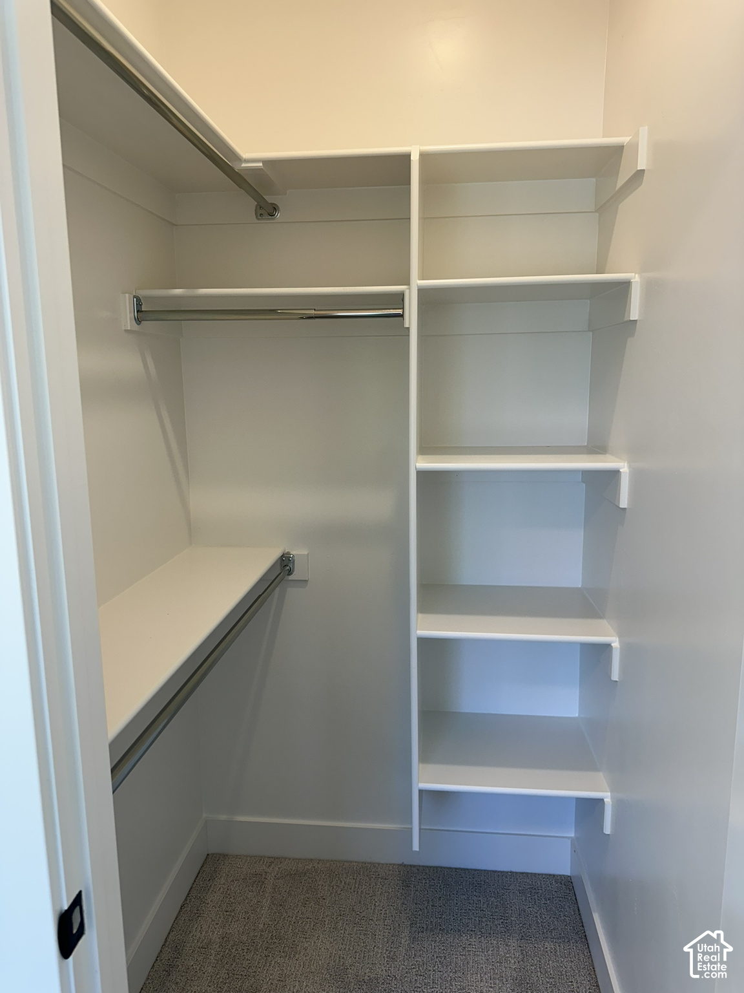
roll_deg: +0.2
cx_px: 372
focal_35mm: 24
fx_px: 688
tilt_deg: -8.3
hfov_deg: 56.8
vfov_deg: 71.6
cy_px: 496
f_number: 1.78
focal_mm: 6.86
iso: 64
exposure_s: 1/120
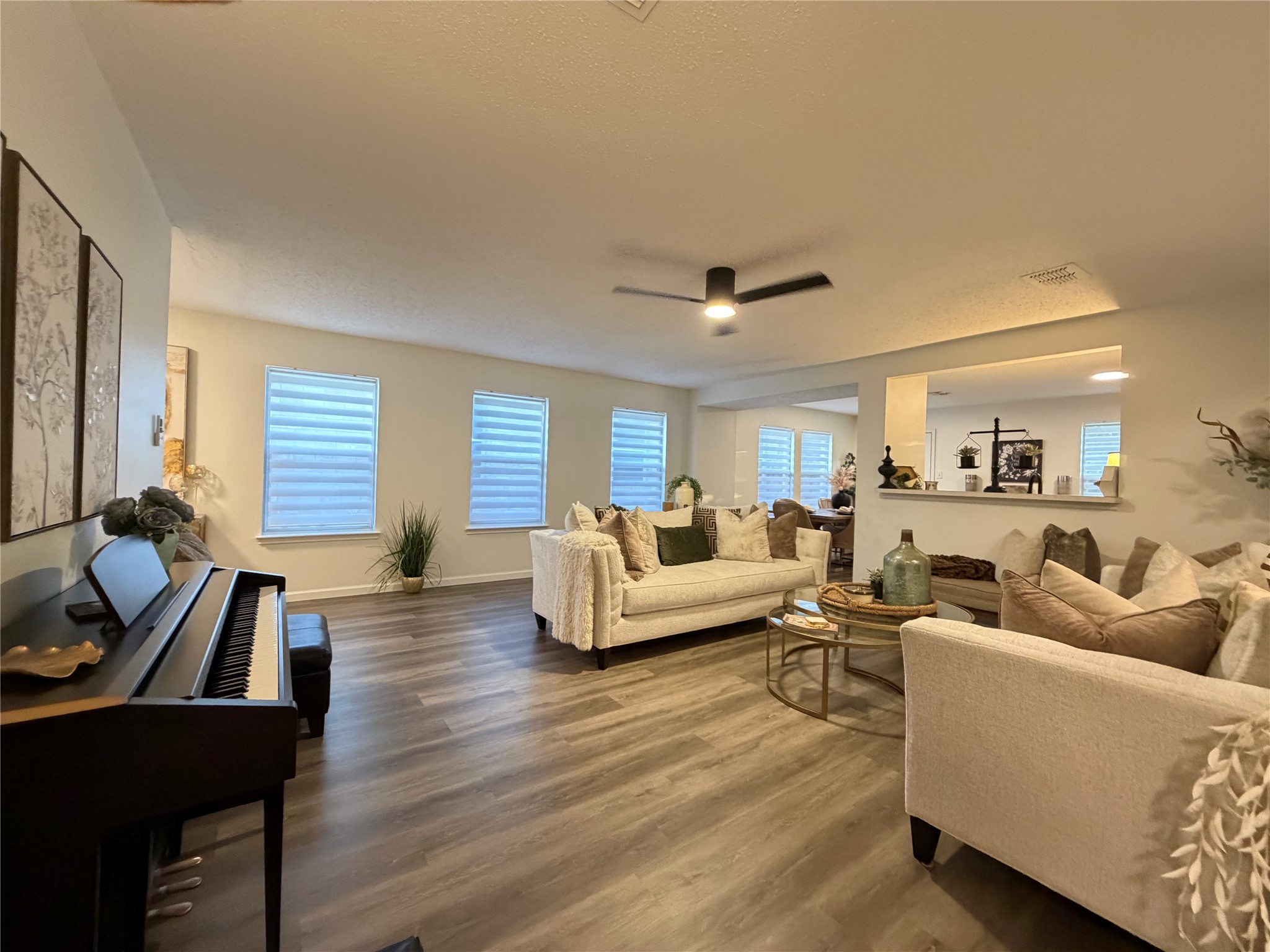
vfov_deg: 85.7
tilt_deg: +0.9
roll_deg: -1.3
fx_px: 514
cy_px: 476
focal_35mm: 14
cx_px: 635
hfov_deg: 102.1
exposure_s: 1/60
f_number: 2.2
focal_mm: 2.22
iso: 640
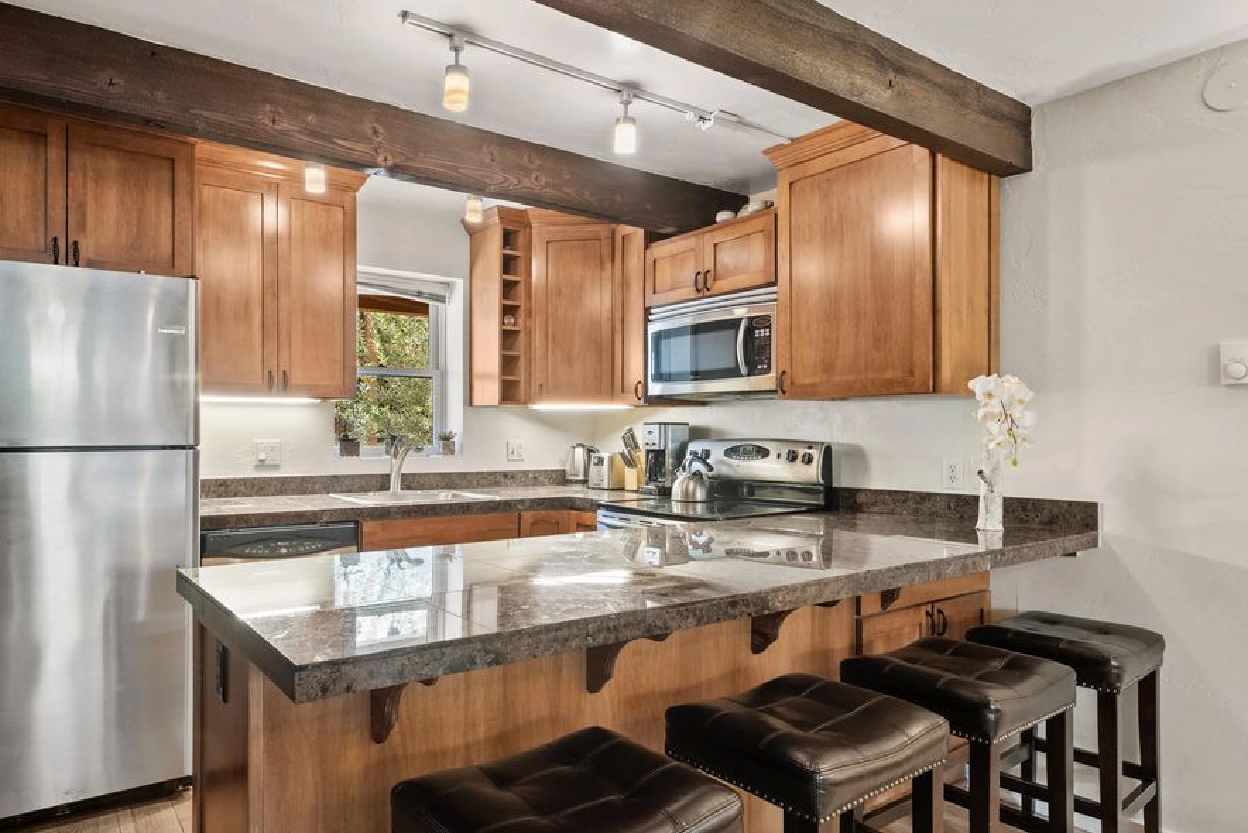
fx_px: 763
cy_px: 424
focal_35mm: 22
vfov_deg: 57.3
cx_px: 542
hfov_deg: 78.2
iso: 1250
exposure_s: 1/4
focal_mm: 19
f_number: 7.1
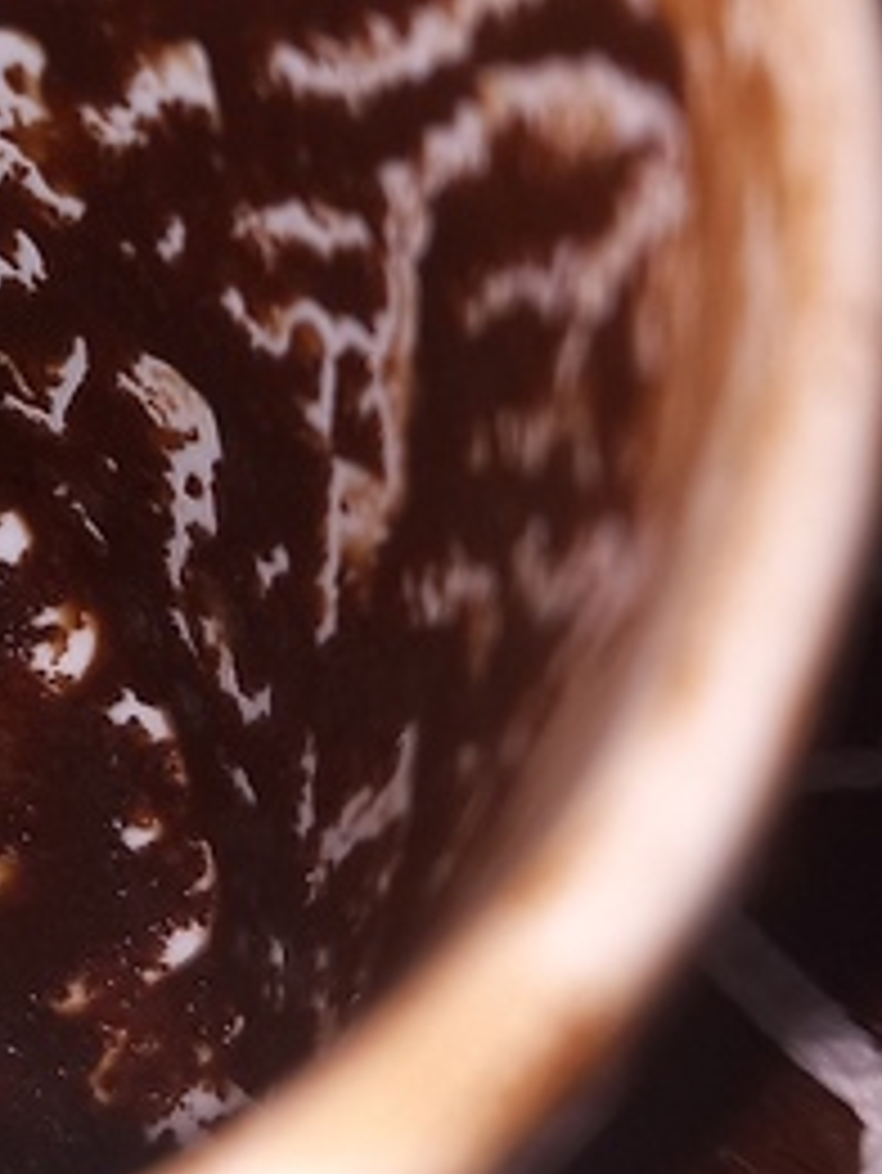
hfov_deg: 14.2
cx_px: -567
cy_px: 270
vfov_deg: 20.5
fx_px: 3225
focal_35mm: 95
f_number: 1.8
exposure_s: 1/106
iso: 20
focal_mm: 4
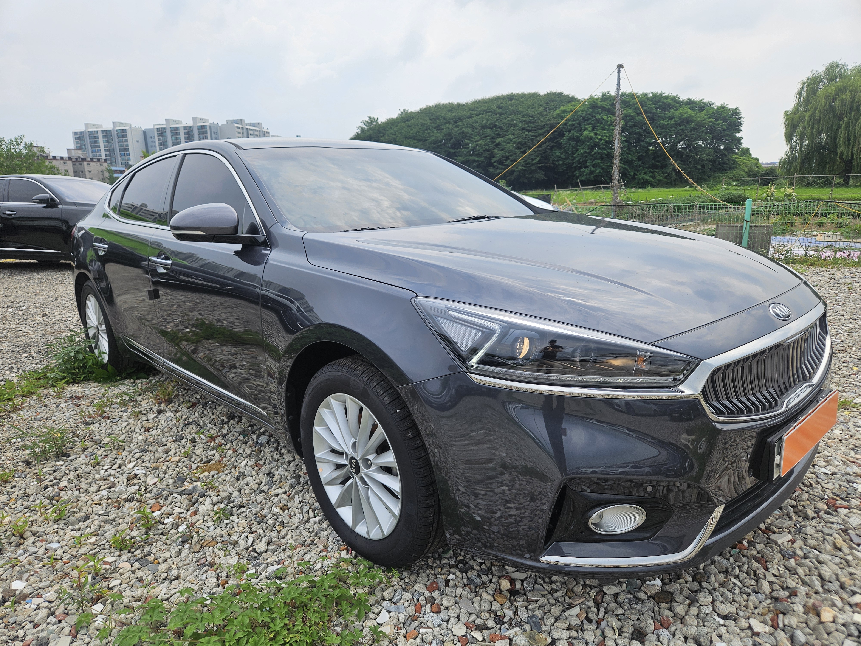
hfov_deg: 73.9
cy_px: 323
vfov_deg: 58.9
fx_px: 572
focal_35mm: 23
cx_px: 430
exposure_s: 1/1794
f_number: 1.8
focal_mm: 5.4
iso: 25
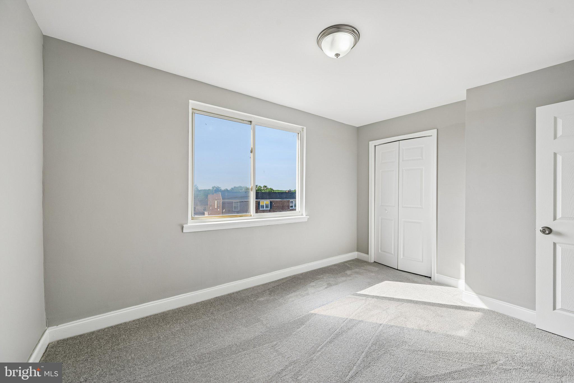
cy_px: 192
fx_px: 223
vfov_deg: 81.2
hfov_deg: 104.3
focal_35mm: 14
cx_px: 287
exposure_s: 1/160
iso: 100
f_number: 8
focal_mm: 14
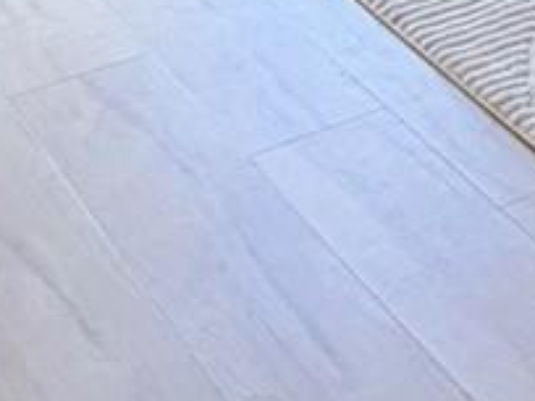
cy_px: -477
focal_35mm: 110
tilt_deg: -10.4
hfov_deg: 15.1
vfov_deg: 11.6
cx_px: 1012
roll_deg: -0.1
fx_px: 1700
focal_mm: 2.22
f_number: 2.2
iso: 160
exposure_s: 1/121
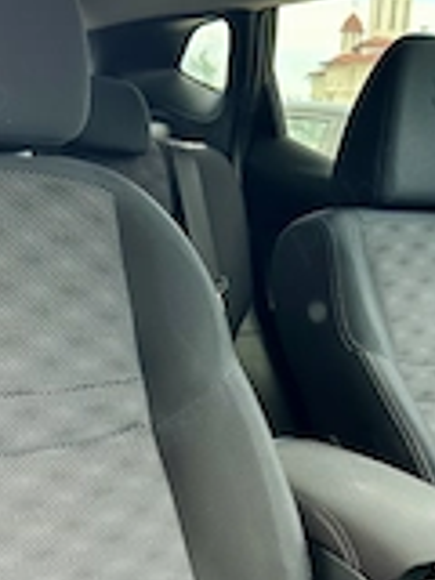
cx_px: 276
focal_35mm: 60
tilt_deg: -17.4
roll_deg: -6.5
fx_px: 1005
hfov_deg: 24.3
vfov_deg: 31.0
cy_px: 504
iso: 125
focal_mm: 6.86
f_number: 1.78
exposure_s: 1/121
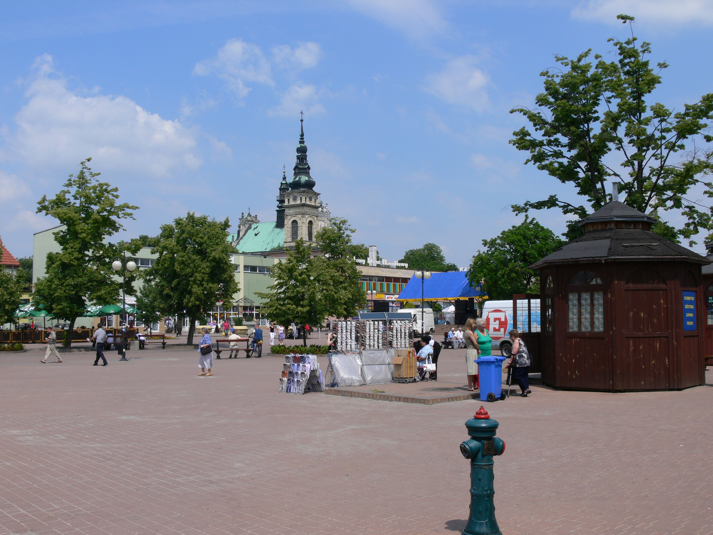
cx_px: 356
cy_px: 268
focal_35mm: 35
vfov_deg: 40.7
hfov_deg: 52.6
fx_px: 721
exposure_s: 1/400
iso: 80
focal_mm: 7.5
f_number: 6.3
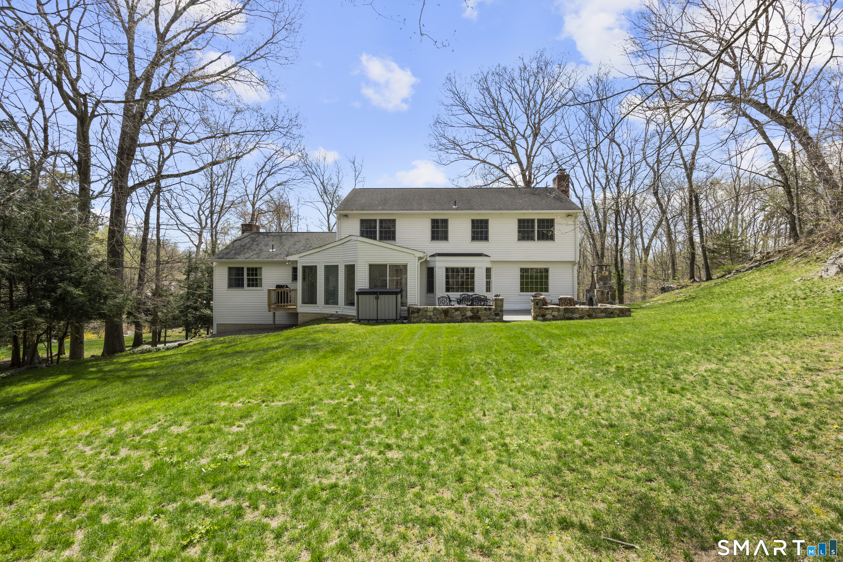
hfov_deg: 96.7
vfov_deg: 73.7
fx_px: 375
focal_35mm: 16
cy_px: 281
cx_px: 422
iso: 200
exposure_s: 1/40
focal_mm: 16
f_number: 9
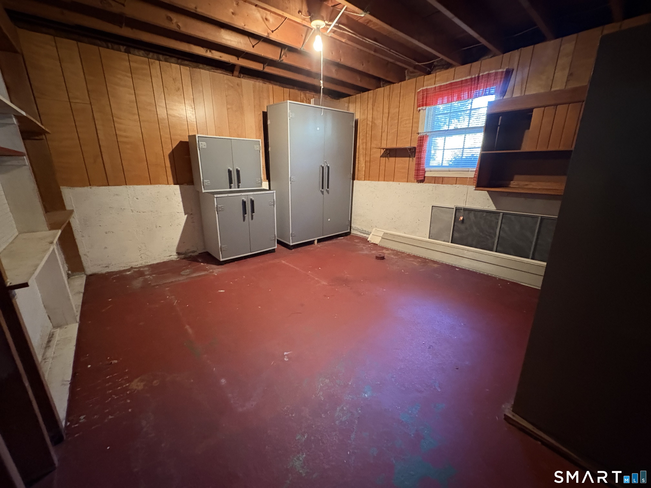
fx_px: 263
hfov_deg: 102.1
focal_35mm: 14
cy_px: 244
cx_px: 326
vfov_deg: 85.7
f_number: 2.2
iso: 1000
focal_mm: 2.22
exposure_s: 1/30
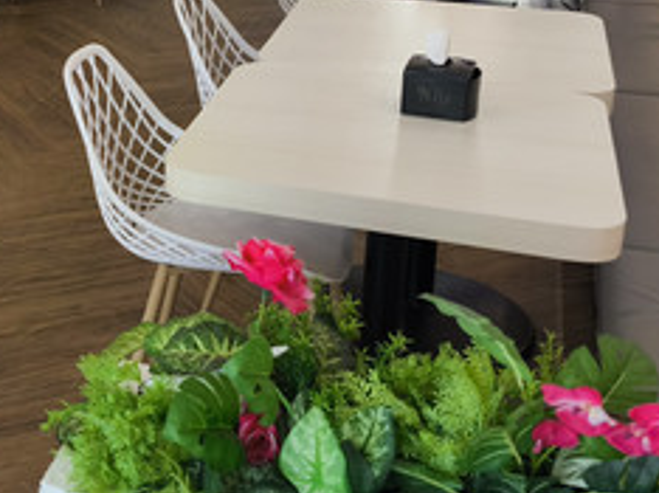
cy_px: 34
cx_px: -65
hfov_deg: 28.0
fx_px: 1198
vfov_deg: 22.6
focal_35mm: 63
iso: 100
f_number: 1.6
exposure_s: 1/100
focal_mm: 6.57
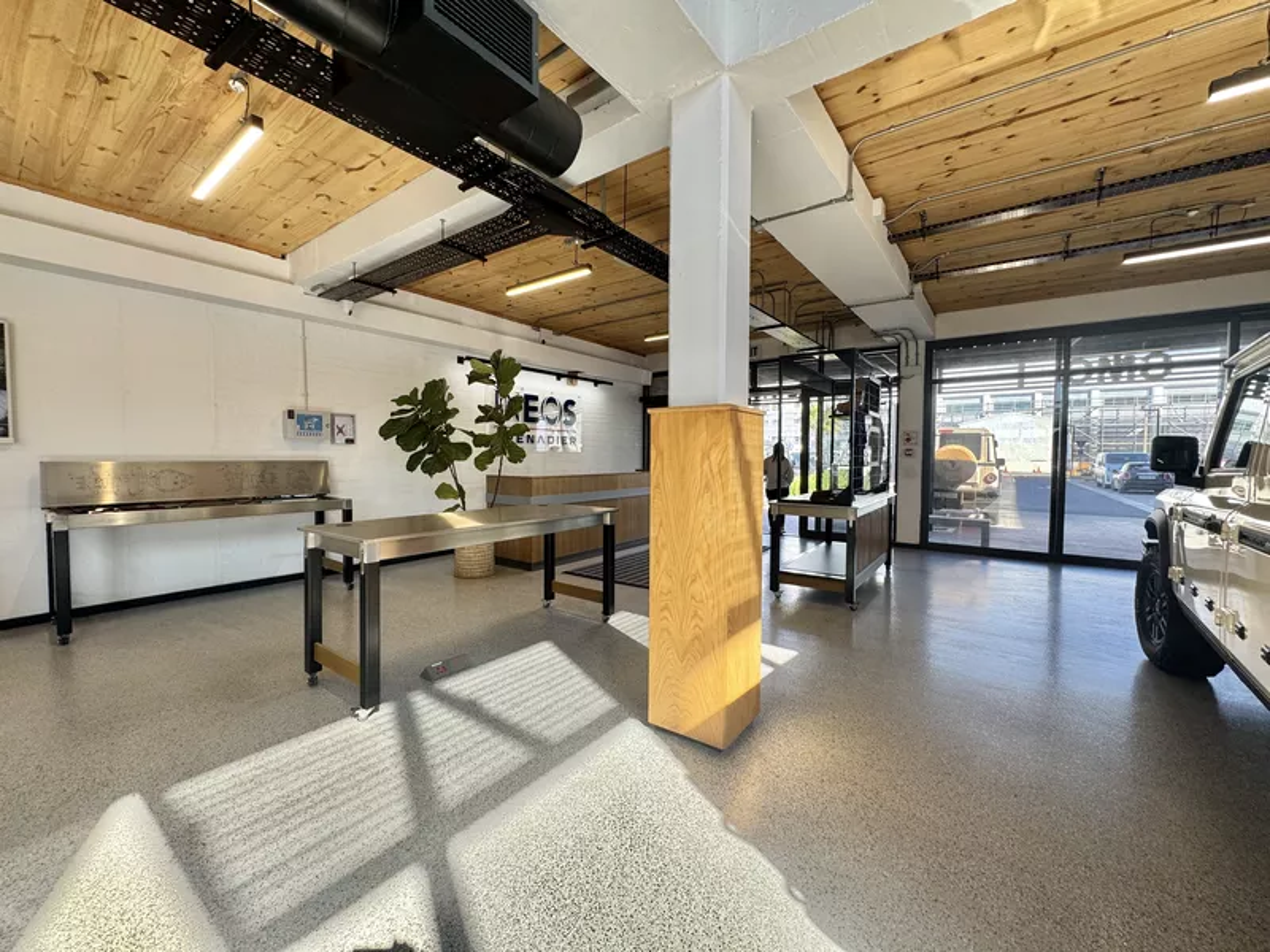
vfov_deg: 85.7
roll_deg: -0.5
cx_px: 635
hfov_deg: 102.1
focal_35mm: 14
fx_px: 514
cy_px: 476
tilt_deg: -2.0
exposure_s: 1/99
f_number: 2.2
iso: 64
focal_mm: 2.22
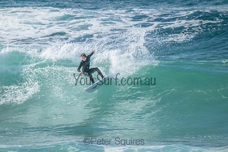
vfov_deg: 1.7
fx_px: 5068
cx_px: 114
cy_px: 76
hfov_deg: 2.6
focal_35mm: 800
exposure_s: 1/1600
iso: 2500
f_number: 11
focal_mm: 800
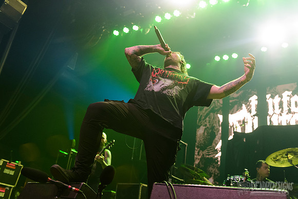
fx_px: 298
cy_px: 100
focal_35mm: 36
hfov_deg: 53.1
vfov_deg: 36.9
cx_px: 149
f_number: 3.5
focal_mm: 36
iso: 3200
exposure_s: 1/160
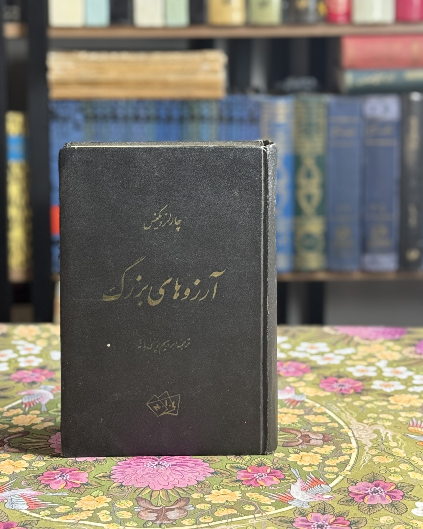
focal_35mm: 77
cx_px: 190
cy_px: 108
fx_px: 1205
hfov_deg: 19.9
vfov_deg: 24.4
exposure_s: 1/50
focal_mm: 6.76
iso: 125
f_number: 1.78
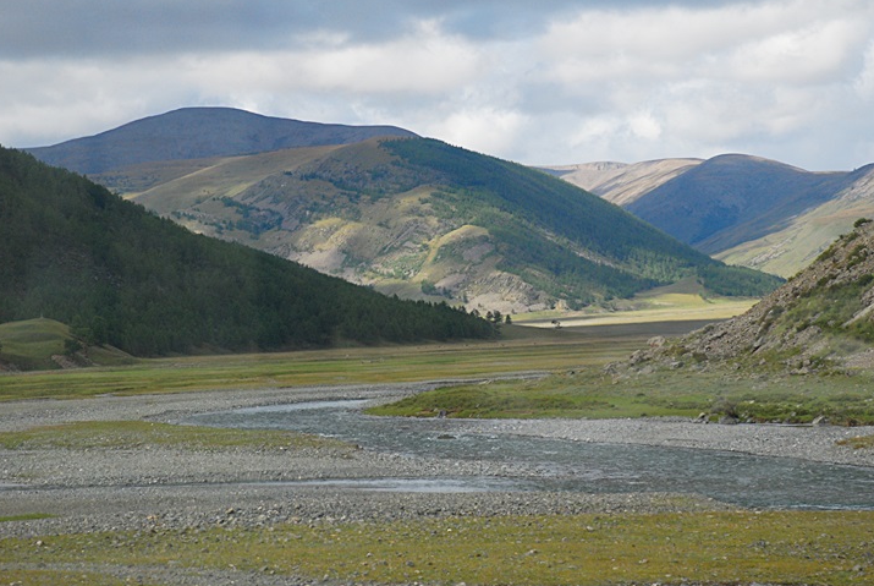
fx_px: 3466
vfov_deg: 9.7
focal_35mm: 143
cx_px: 416
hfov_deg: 14.4
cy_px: 272
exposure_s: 1/1000
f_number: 5.6
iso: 400
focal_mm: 85
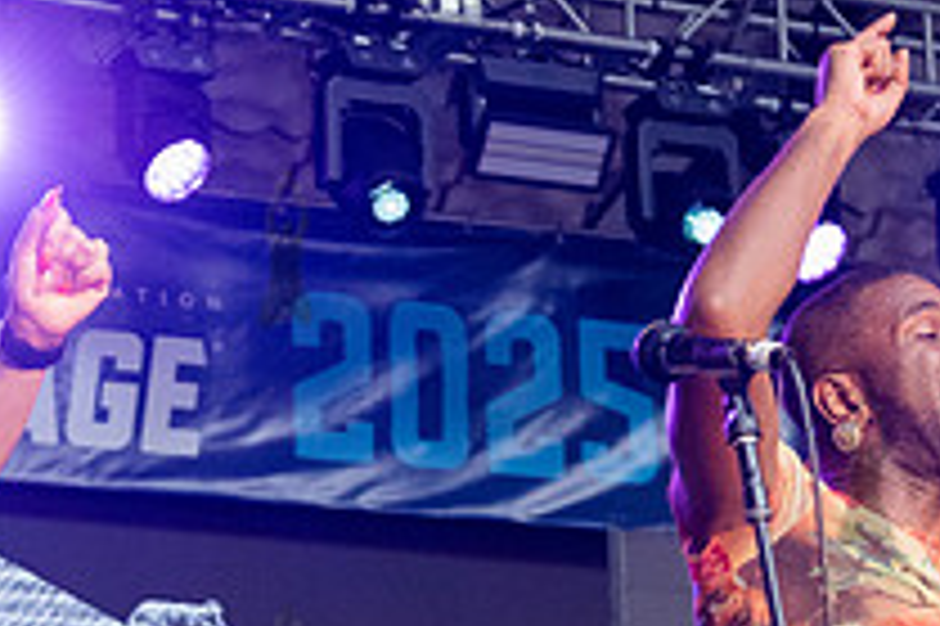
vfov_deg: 9.0
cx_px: 128
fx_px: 3913
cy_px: 772
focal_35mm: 150
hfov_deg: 13.6
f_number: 3.5
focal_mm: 45
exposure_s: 1/1250
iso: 4000
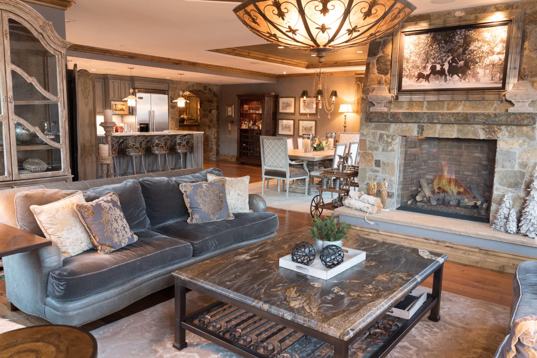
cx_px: 268
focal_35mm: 28
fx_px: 418
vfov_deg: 46.4
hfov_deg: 65.5
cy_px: 179
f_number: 7.1
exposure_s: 1/1.67
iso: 200
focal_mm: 28
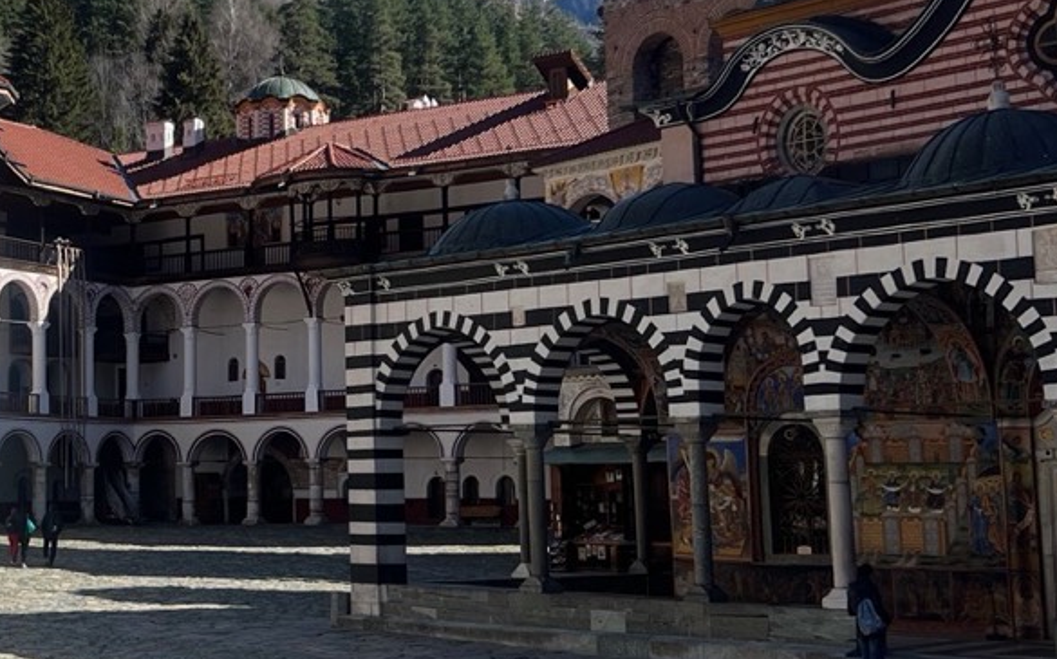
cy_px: 229
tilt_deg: +9.4
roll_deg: +1.4
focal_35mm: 66
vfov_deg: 19.6
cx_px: 181
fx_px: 1900
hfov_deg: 30.2
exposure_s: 1/3077
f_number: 1.5
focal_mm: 5.7
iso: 50
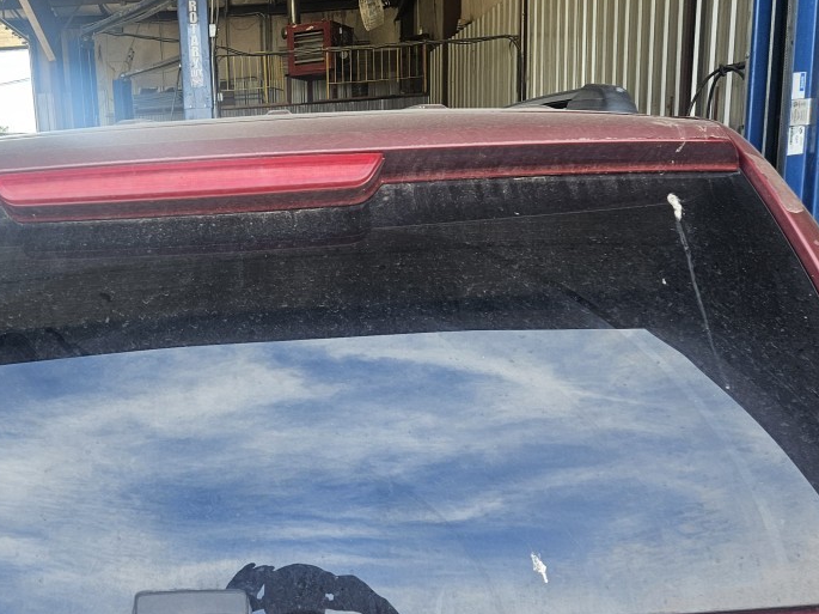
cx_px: 216
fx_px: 1017
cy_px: 425
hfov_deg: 42.7
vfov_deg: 33.2
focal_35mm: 43
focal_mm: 5.4
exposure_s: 1/120
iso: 40
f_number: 1.8
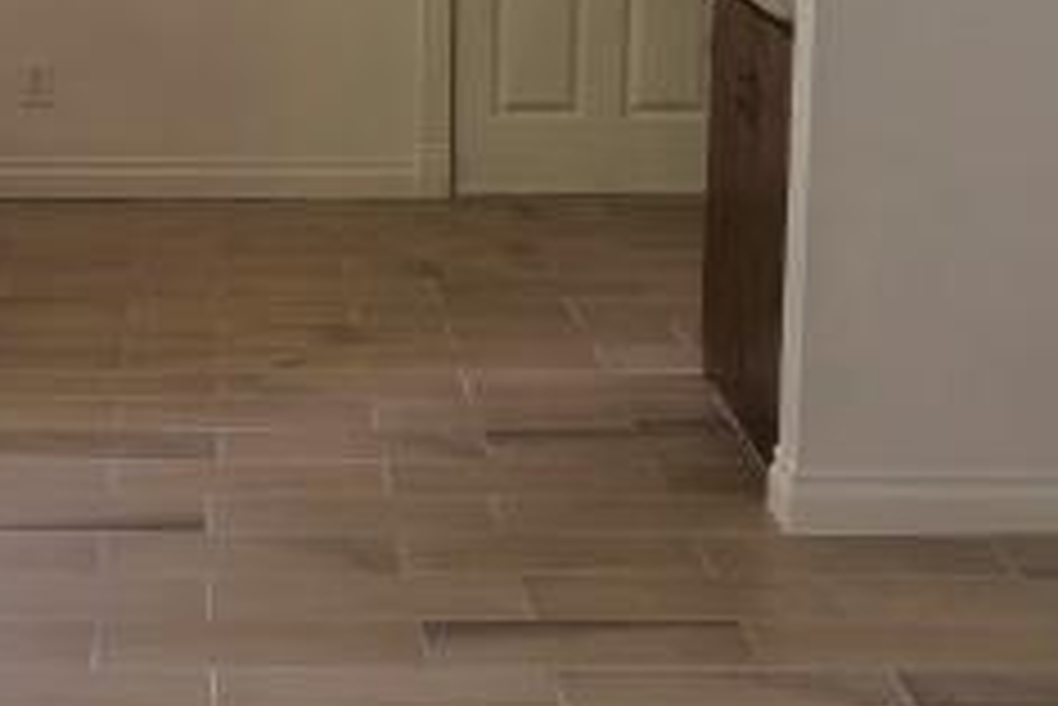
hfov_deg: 24.4
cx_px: 234
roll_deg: -0.3
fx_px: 2411
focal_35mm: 82
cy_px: 45
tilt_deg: -8.6
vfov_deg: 16.4
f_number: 2.2
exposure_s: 1/60
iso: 32
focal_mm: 4.15
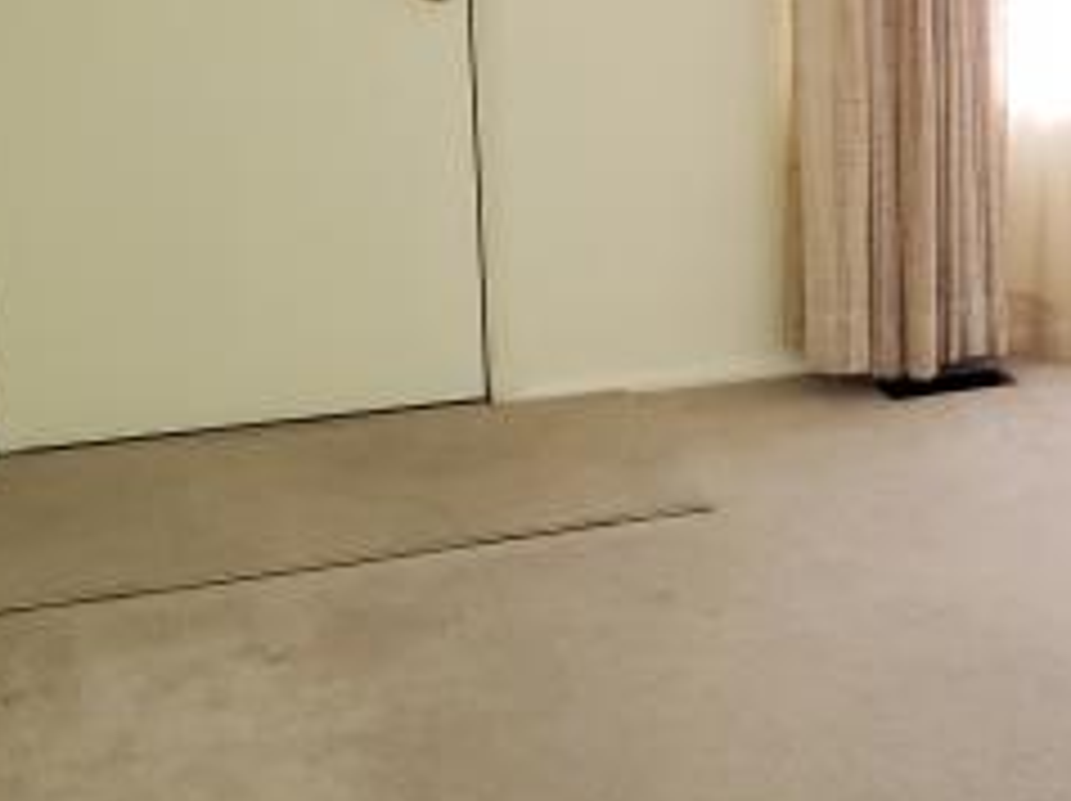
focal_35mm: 70
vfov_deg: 20.7
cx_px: 1017
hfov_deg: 26.6
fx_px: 2164
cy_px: 135
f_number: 1.5
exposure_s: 1/30
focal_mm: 4.3
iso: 250
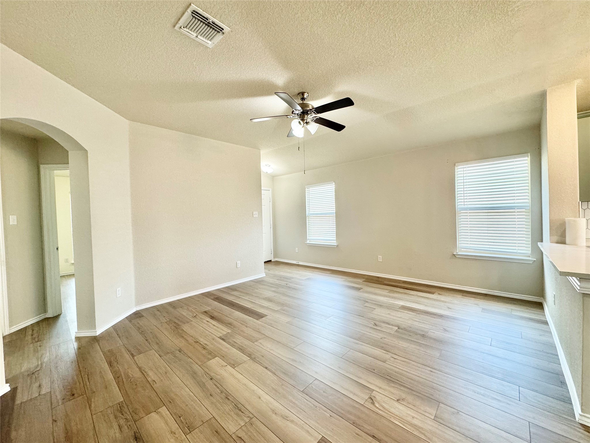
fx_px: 239
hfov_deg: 102.1
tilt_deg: -1.7
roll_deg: +1.3
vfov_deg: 85.7
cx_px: 295
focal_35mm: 14
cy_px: 222
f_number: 2.2
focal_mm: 2.22
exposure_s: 1/120
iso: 250
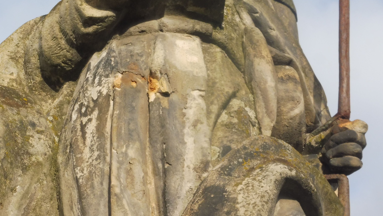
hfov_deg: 20.0
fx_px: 1087
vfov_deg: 11.3
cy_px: 120
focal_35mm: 107
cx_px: 180
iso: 100
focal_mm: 11.7
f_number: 6.3
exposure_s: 1/320
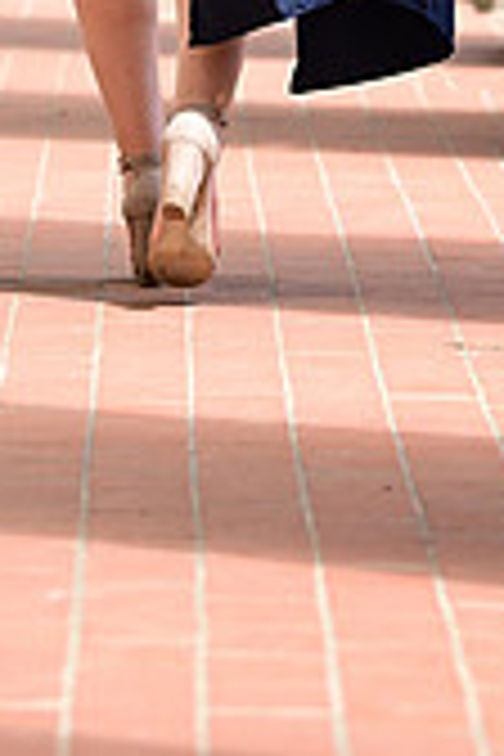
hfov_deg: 3.2
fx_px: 9071
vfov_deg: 4.7
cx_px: 74
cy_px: -405
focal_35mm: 432
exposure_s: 1/2500
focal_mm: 125
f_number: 4.5
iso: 1250
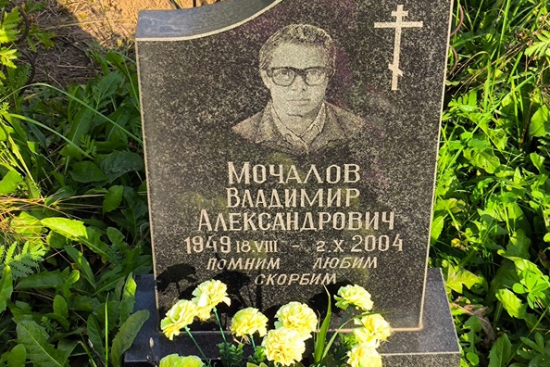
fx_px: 1069
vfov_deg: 19.5
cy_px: 181
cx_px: 312
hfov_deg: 28.8
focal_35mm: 70
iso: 50
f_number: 1.7
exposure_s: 1/676
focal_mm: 4.71
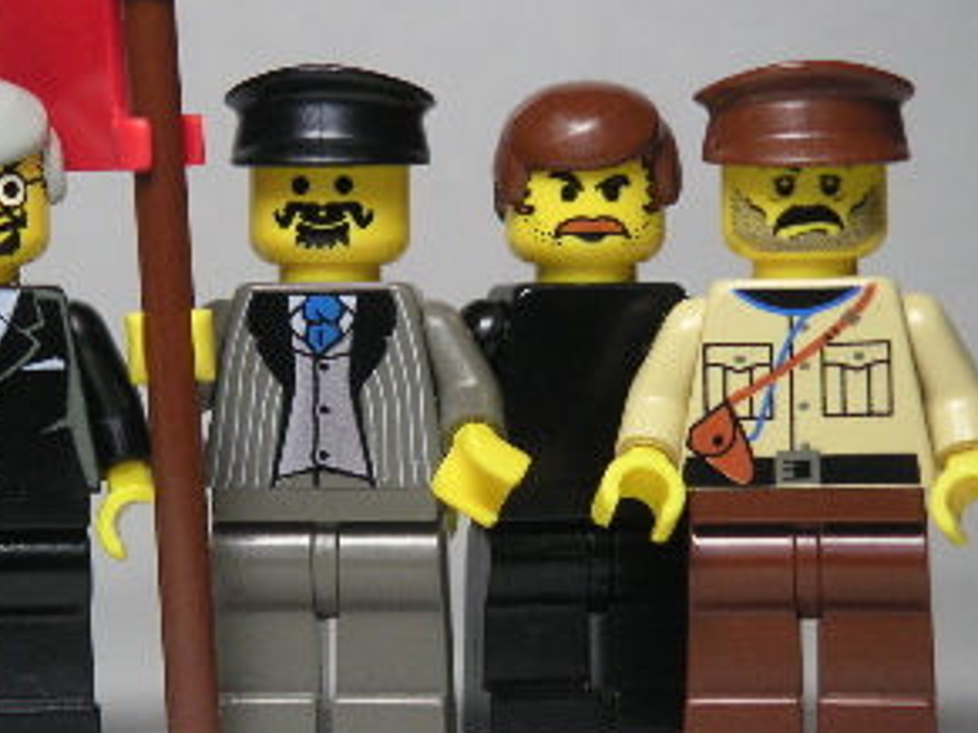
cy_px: 313
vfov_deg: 9.2
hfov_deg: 12.2
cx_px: 368
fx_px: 4575
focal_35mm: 162
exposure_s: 1/111
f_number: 3.6
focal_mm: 17.1
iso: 100
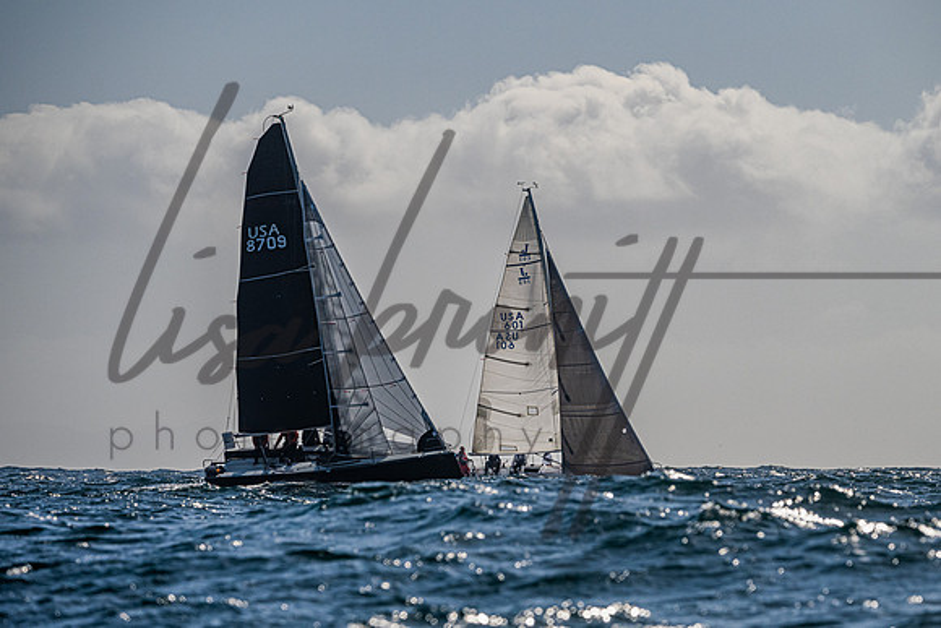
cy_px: 314
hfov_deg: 5.8
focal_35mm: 358
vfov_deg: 3.8
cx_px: 551
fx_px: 9353
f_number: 6.3
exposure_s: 1/8000
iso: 400
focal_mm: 260
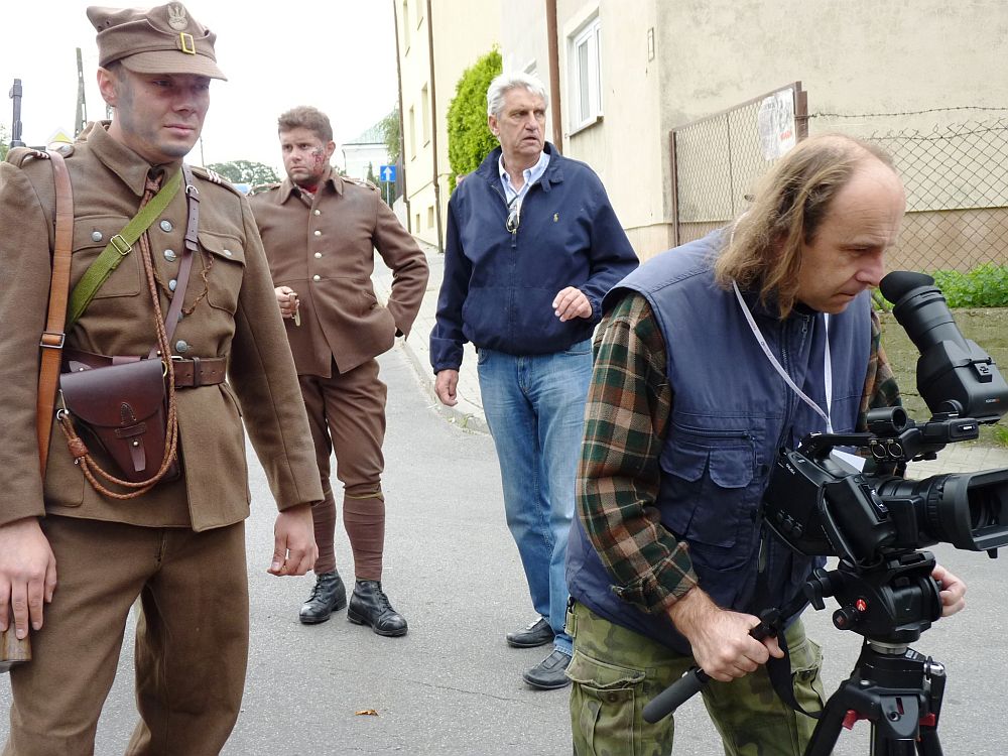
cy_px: 378
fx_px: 1281
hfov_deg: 42.9
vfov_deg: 32.9
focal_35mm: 44
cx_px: 504
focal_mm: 7.8
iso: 160
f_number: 3
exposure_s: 1/250
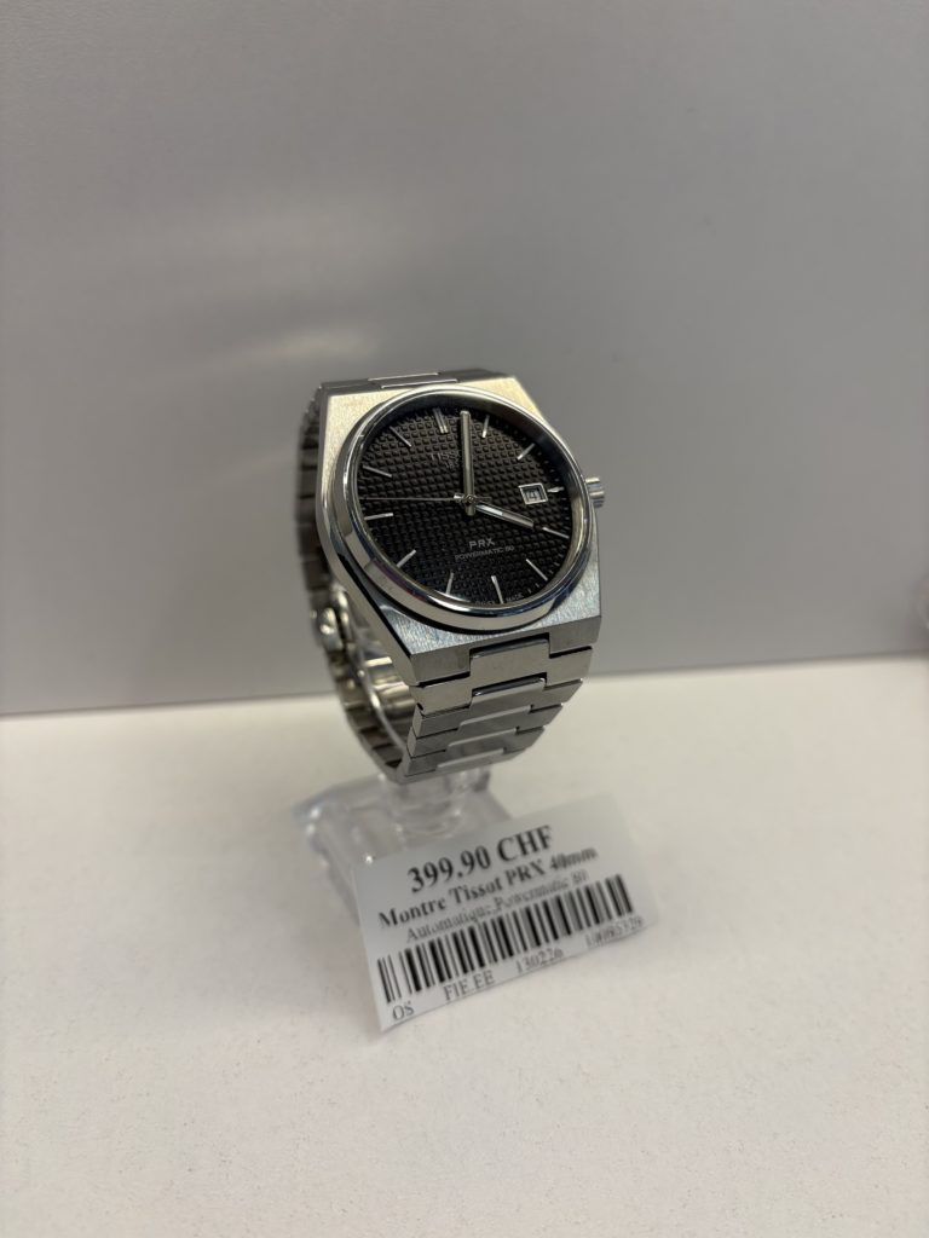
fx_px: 930
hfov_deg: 53.1
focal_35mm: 26
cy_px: 619
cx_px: 464
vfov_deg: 67.3
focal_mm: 5.96
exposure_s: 1/100
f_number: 1.6
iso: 40
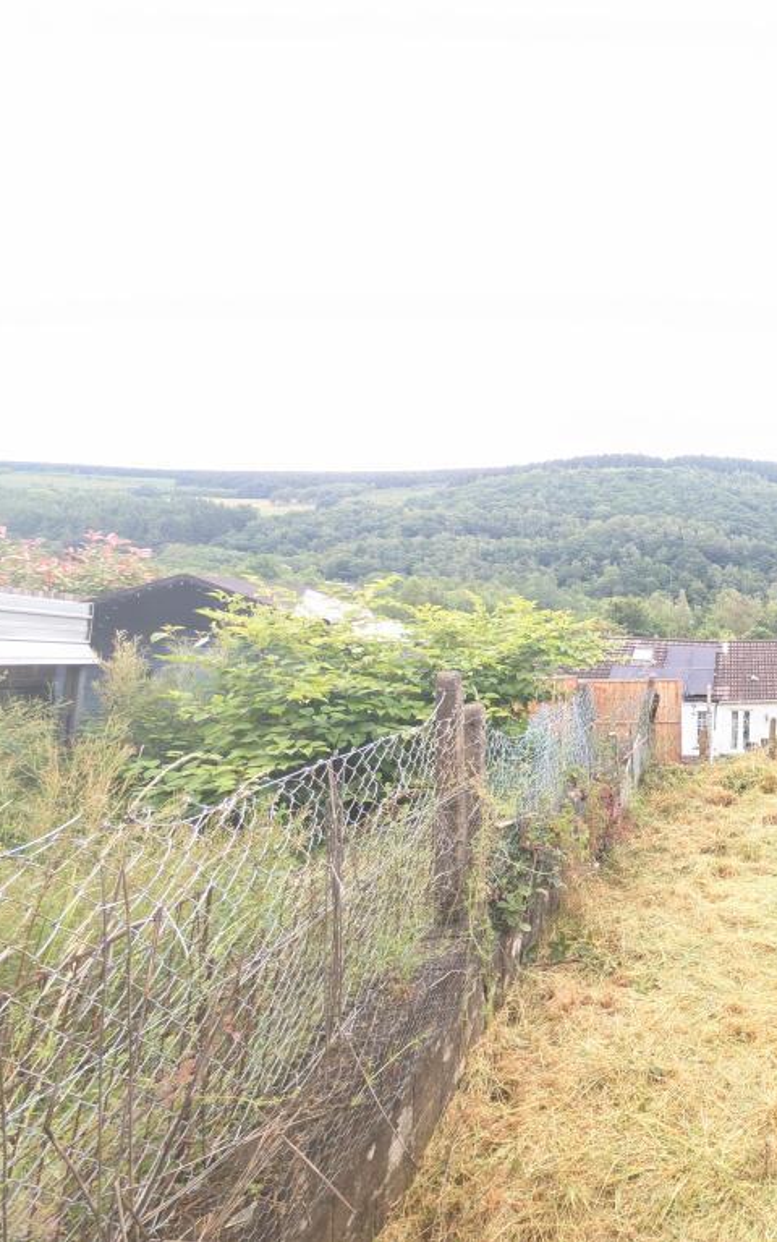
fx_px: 575
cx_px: 792
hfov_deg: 52.5
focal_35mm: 17
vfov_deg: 94.3
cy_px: 619
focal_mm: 2.23
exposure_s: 1/48.3
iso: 52
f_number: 1.95
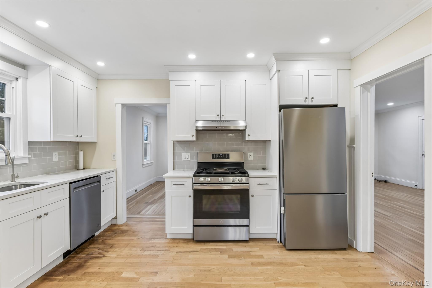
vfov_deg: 70.4
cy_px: 144
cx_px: 216
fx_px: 204
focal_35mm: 17
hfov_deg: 93.3
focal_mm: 17
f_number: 9
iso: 250
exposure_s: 1/10
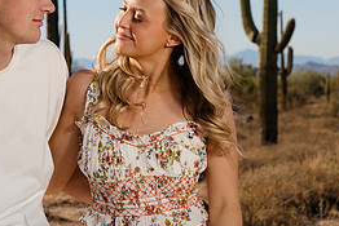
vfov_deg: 9.5
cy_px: 95
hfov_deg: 14.2
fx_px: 1357
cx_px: 153
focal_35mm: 144
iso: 50
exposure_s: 1/200
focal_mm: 65
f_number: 8
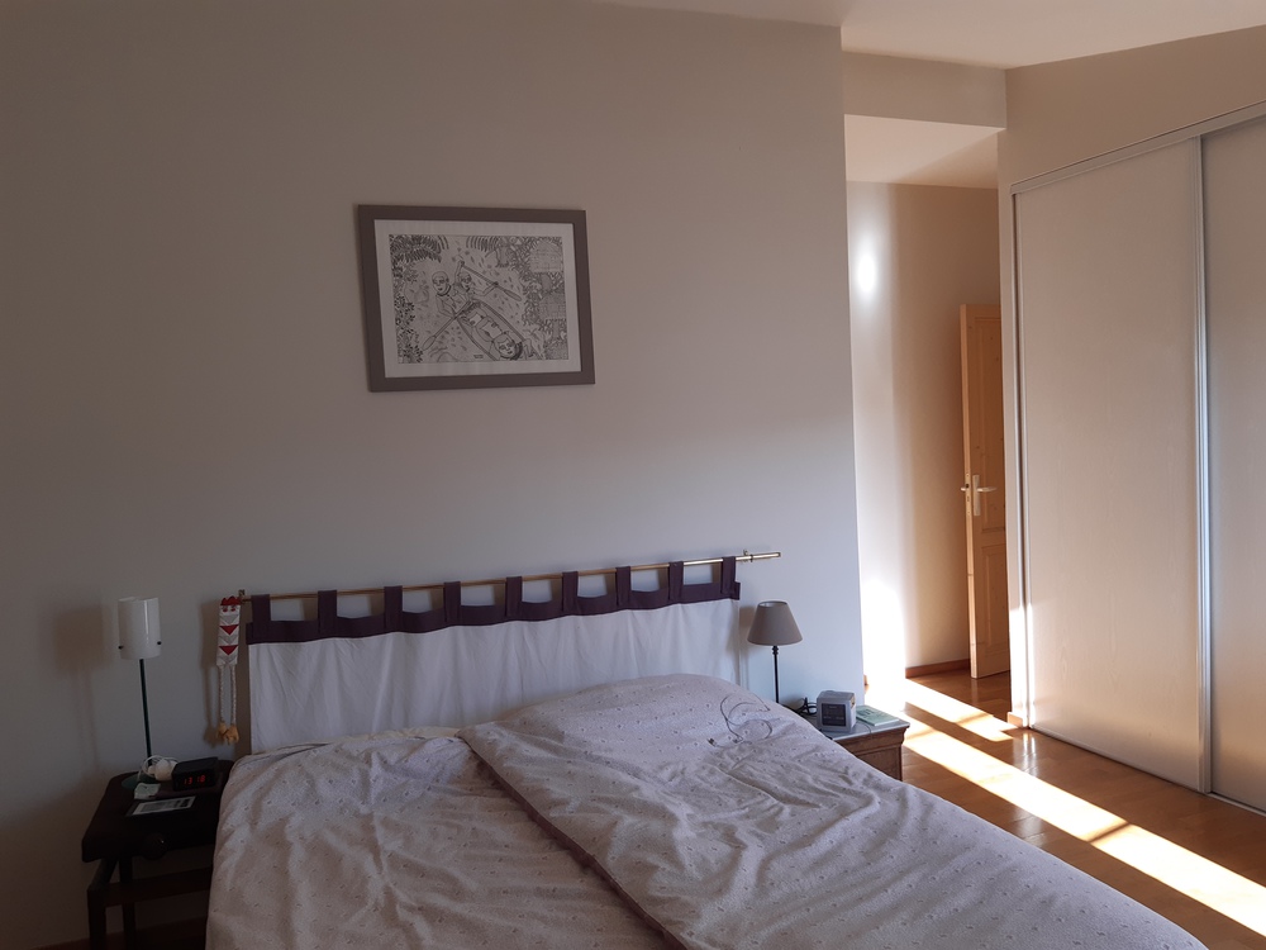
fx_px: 951
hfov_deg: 67.3
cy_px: 475
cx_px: 633
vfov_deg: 53.1
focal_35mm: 26
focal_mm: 3.92
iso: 64
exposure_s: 1/100
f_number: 1.7
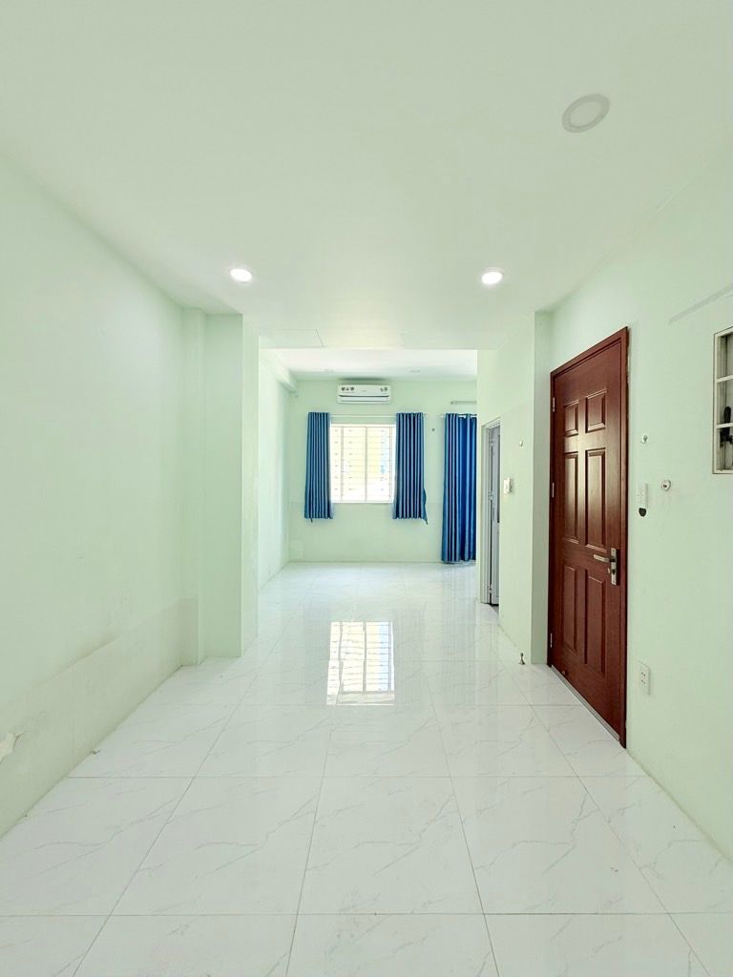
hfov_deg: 85.7
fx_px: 395
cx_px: 366
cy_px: 488
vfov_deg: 102.1
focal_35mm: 14
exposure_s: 1/99
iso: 80
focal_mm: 2.22
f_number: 2.2
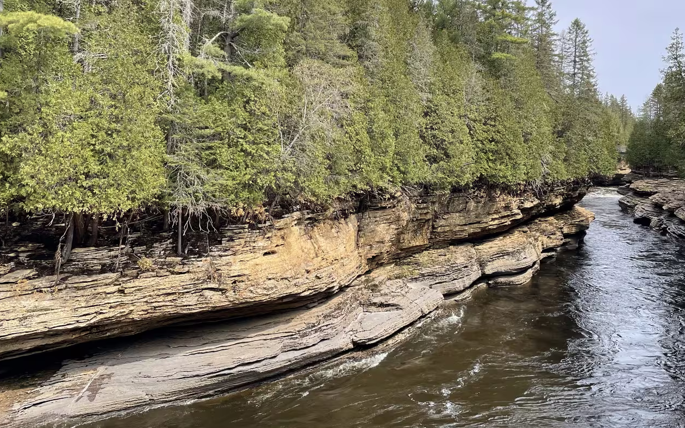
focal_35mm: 35
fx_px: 653
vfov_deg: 36.1
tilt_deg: -0.9
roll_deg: -1.8
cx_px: 393
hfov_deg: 55.1
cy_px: 160
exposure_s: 1/1595
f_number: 1.6
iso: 32
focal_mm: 4.2
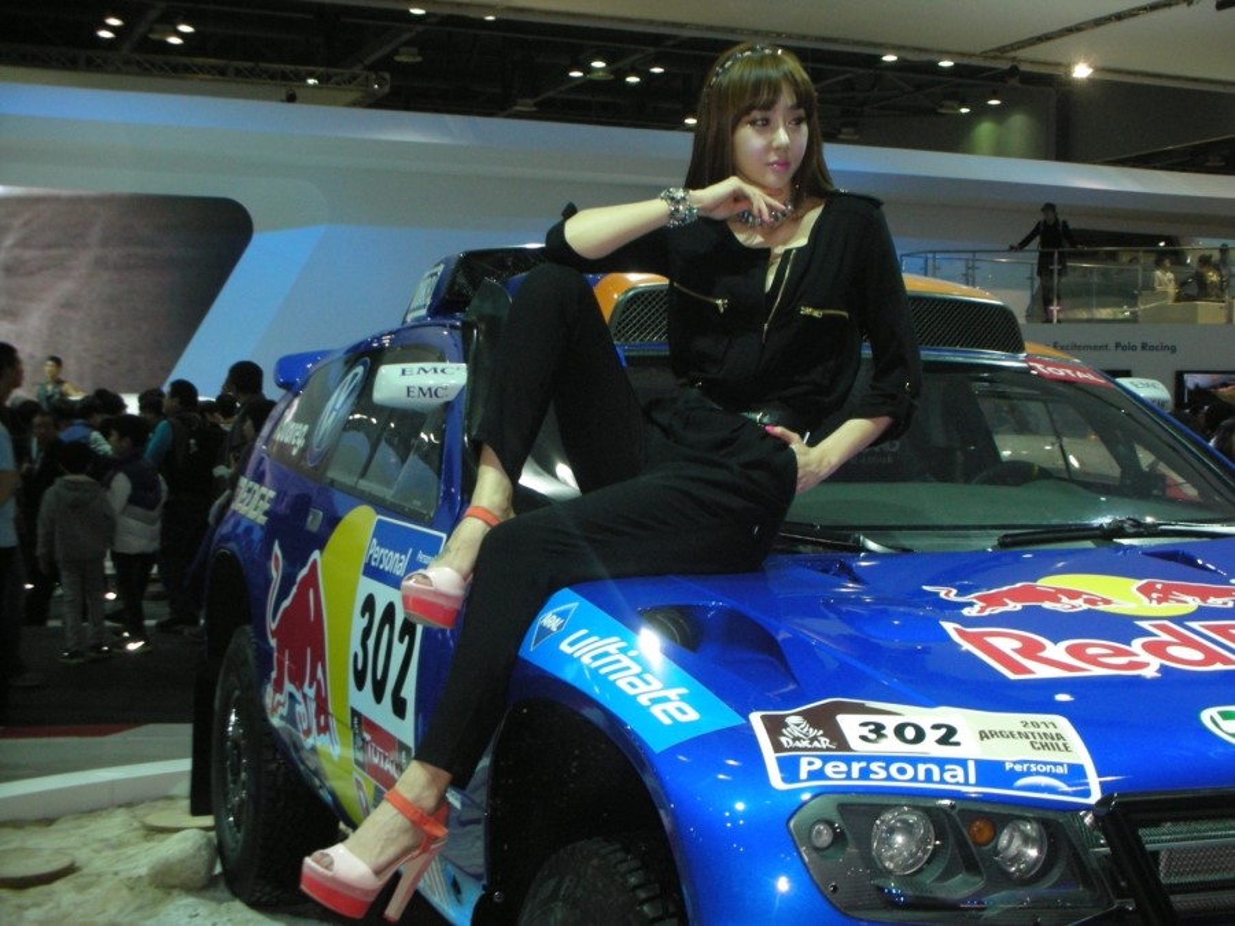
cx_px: 618
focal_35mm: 53
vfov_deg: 27.5
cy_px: 463
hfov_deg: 36.2
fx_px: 1891
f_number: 3.7
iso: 200
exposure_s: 1/60.1
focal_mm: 8.8
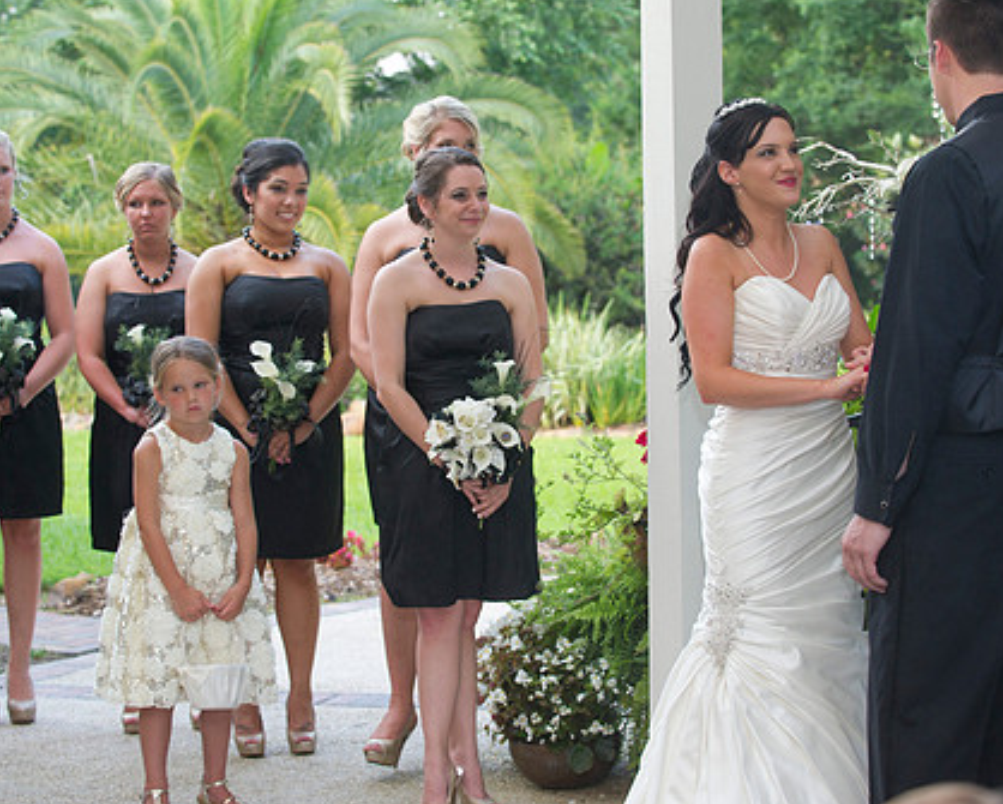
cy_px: 355
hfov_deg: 21.0
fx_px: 2703
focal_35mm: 91
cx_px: 482
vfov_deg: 16.9
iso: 800
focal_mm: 70
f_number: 4
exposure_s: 1/125
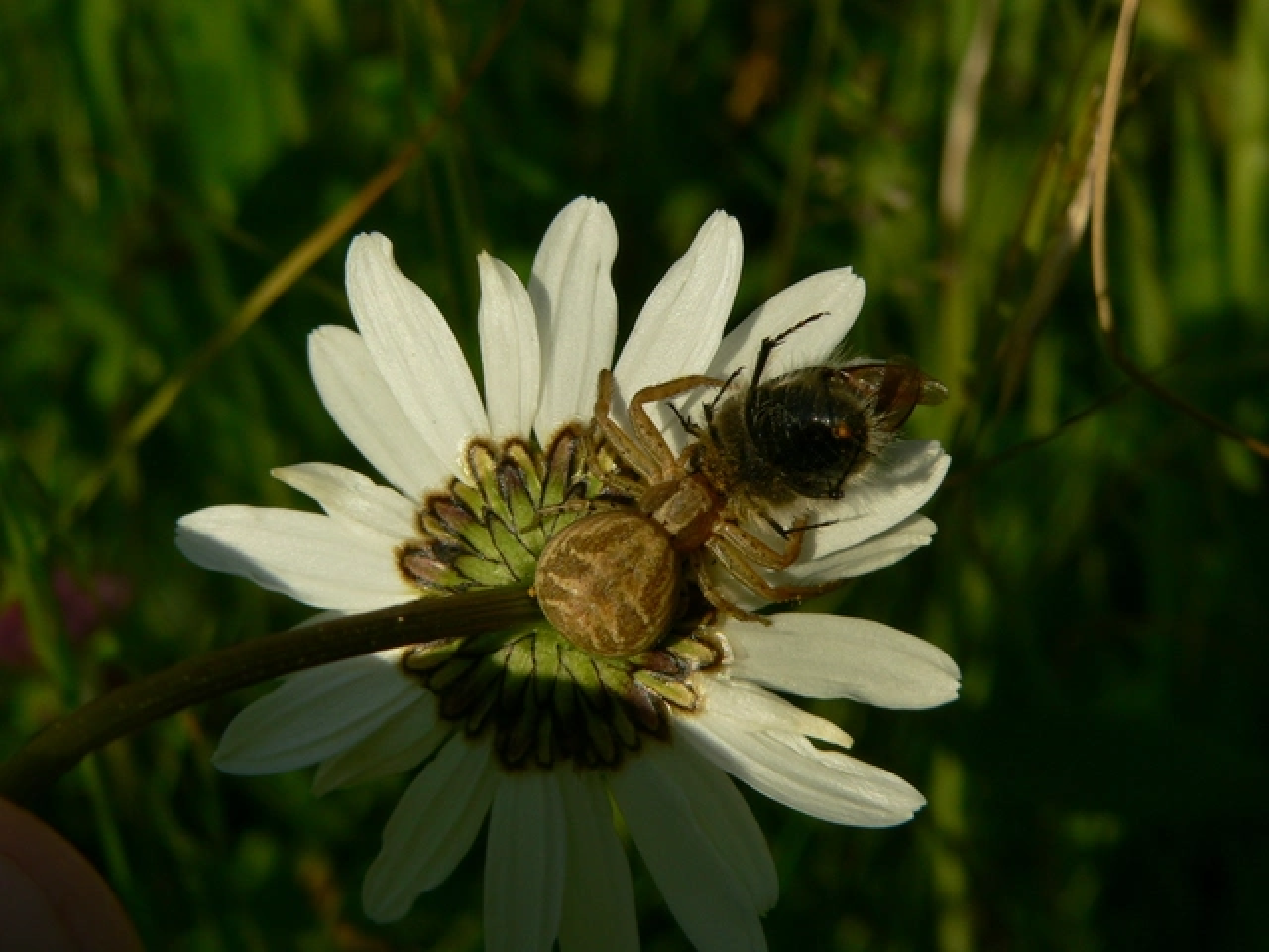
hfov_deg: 21.8
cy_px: 476
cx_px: 634
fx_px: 3299
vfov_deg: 16.4
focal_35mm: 90
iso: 80
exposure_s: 1/1000
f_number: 5.6
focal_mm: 15
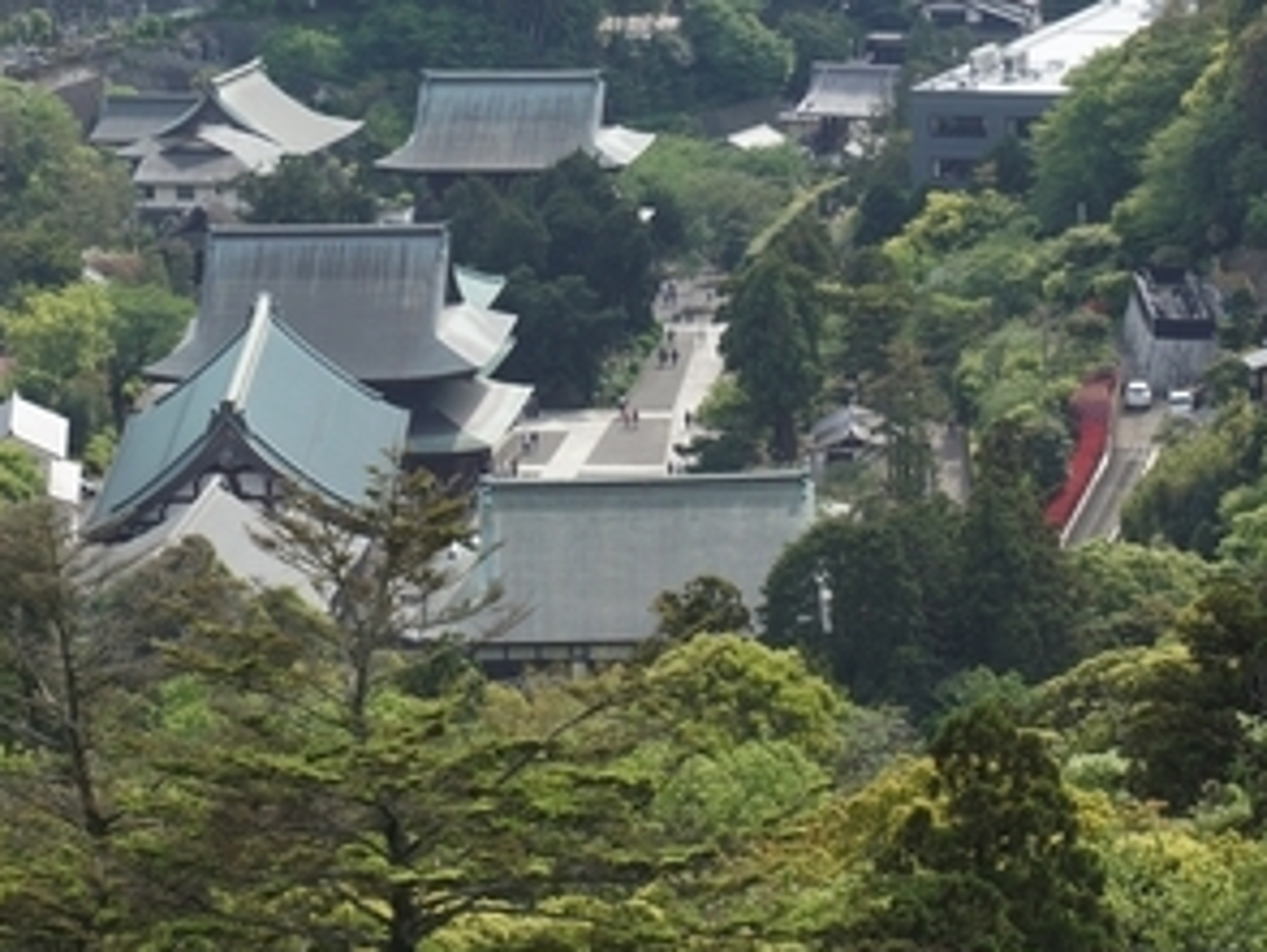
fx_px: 7180
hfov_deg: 10.1
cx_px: 319
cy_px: 97
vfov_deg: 7.6
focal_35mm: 196
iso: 100
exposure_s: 1/125
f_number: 8
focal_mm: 50
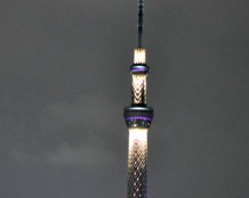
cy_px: 98
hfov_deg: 14.9
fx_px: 950
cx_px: 112
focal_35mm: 129
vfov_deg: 11.9
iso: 1600
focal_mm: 40
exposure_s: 1/8
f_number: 2.8
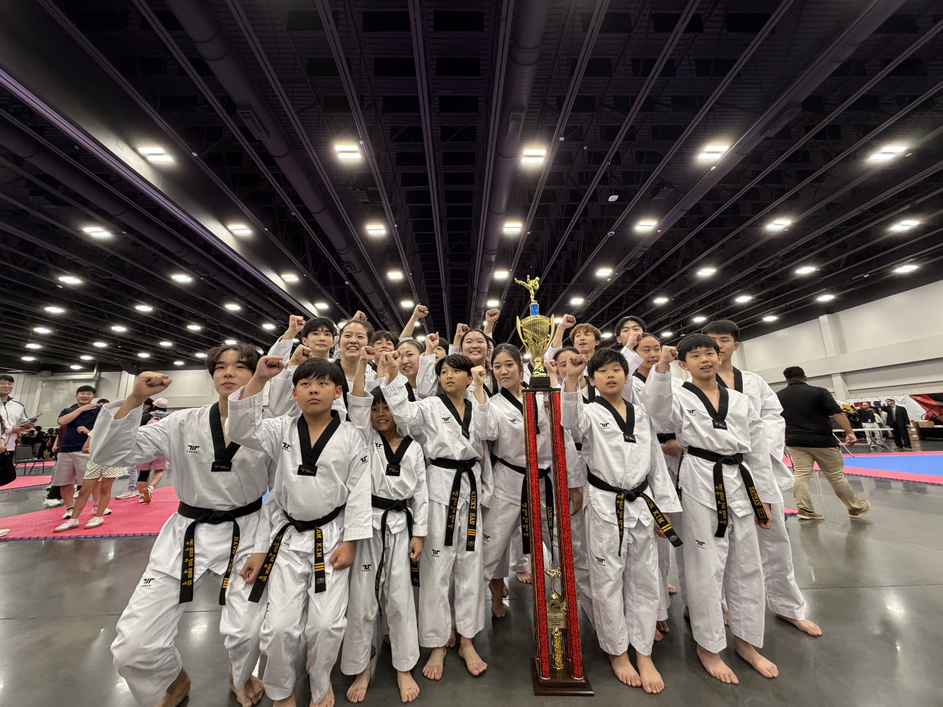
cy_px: 354
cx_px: 472
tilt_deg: +10.8
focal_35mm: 14
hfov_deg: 102.1
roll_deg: +1.4
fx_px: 381
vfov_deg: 85.7
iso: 320
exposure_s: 1/76
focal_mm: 2.22
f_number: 2.2
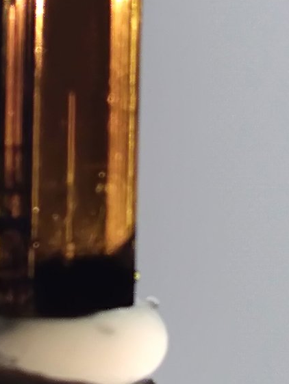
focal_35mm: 74
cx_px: 32
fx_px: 823
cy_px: 133
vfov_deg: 26.2
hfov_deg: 19.6
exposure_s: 1/249
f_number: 2
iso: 100
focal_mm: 3.54
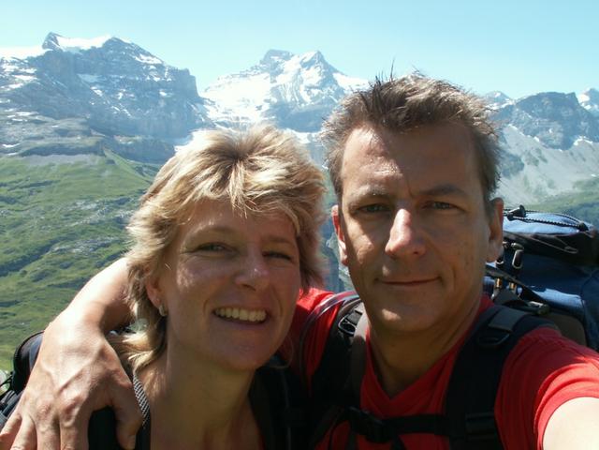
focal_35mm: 35
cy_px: 225
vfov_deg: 40.7
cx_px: 300
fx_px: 606
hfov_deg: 52.6
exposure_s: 1/125
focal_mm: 5.86
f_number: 5.6
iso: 50
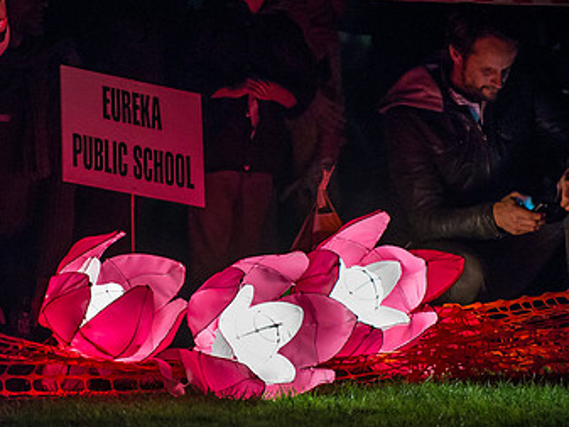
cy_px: 217
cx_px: 159
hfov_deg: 6.0
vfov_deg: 4.5
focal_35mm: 331
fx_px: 5443
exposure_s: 1/125
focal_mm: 200
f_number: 2.8
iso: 1400
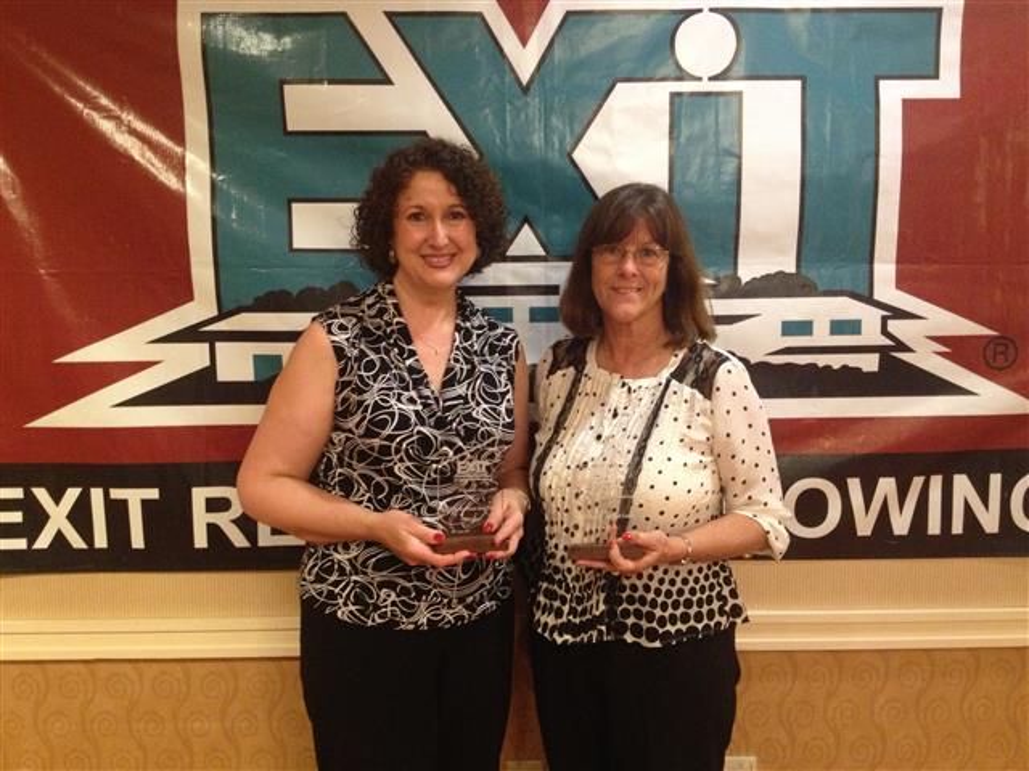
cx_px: 514
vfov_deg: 40.7
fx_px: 1040
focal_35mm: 35
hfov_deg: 52.6
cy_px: 386
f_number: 2.4
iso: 400
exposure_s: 1/20
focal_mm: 4.28
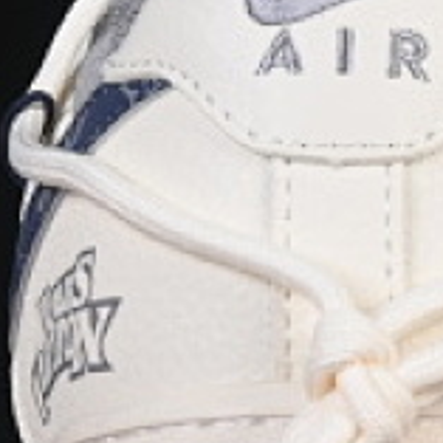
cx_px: 717
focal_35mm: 439
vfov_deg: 4.0
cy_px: 85
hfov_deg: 4.0
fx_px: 6356
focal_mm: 50
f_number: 8
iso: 160
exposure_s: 1/80
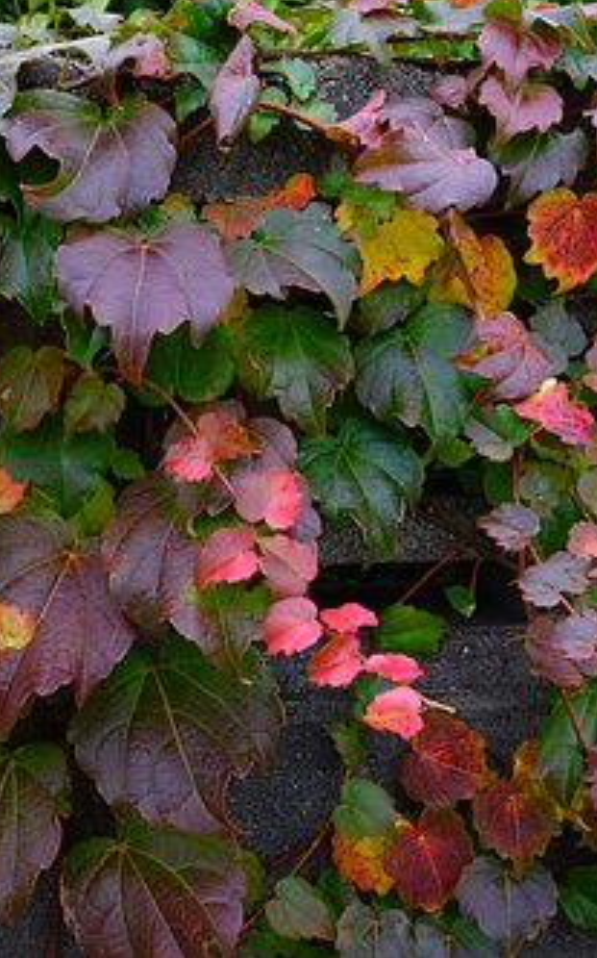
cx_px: 245
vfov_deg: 45.3
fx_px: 1147
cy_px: 472
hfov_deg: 29.1
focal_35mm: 44
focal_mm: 10.4
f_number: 5.6
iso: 200
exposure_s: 1/80
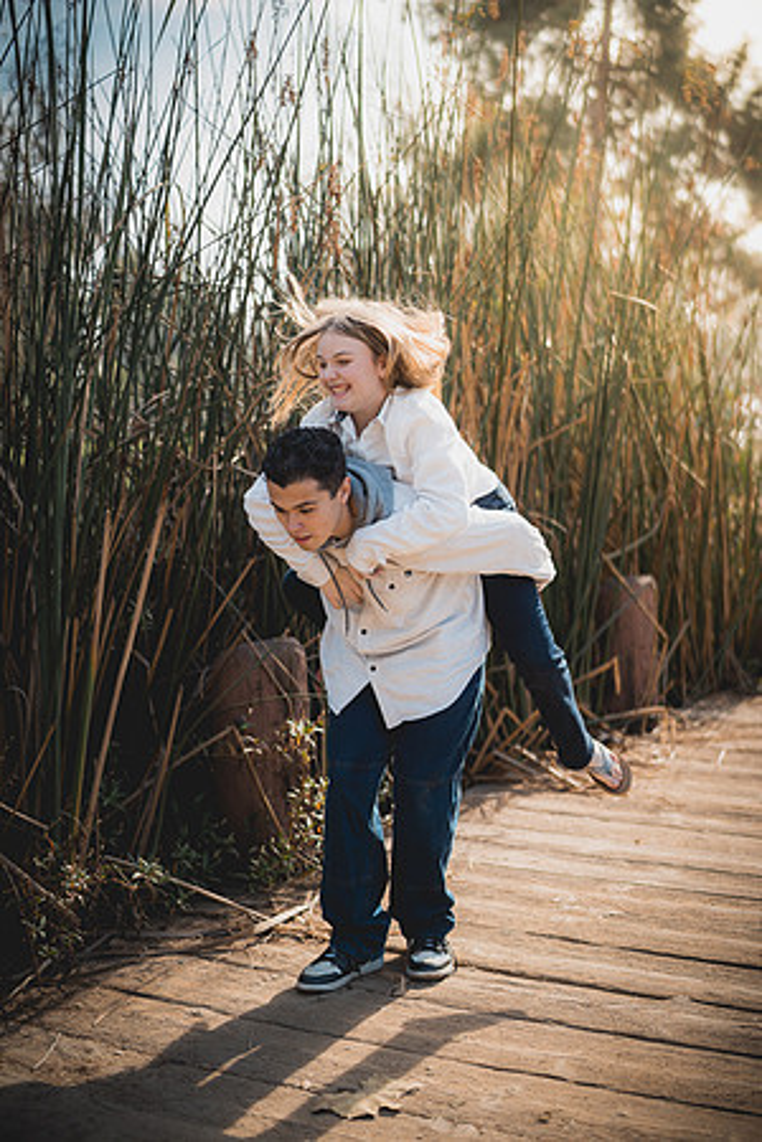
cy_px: 571
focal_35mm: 50
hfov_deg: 27.0
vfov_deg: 39.6
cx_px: 381
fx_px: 1587
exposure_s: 1/4000
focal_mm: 50
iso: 250
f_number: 1.4
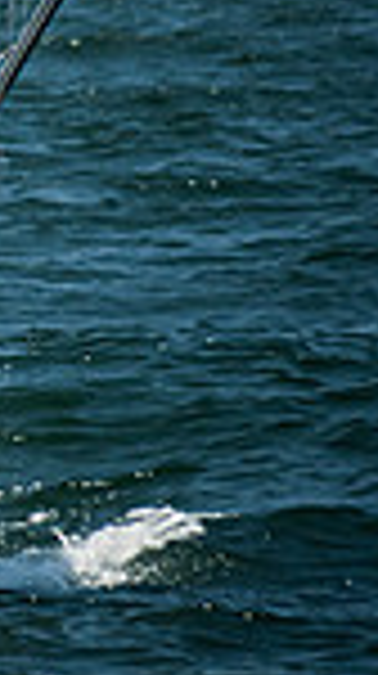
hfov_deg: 1.1
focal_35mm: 1090
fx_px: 19488
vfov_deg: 2.0
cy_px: -326
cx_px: -1323
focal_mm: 200
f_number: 6.3
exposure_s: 1/640
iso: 320
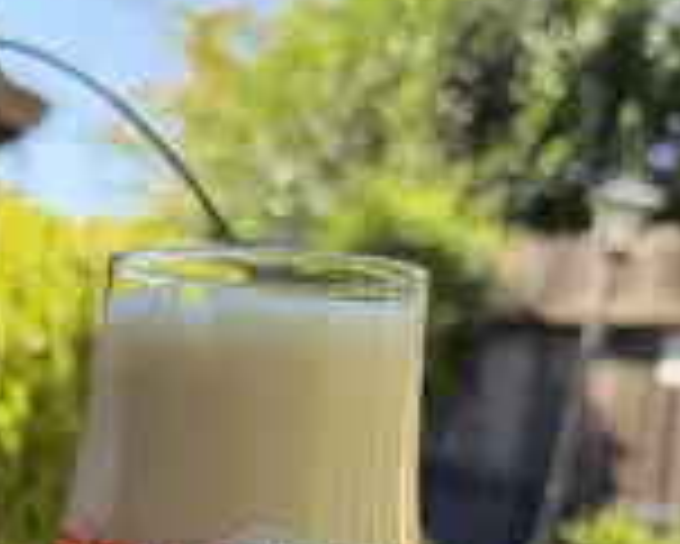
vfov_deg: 22.8
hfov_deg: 29.3
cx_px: 77
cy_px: 638
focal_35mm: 62
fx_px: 1249
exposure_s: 1/360
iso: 80
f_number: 1.78
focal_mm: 6.76
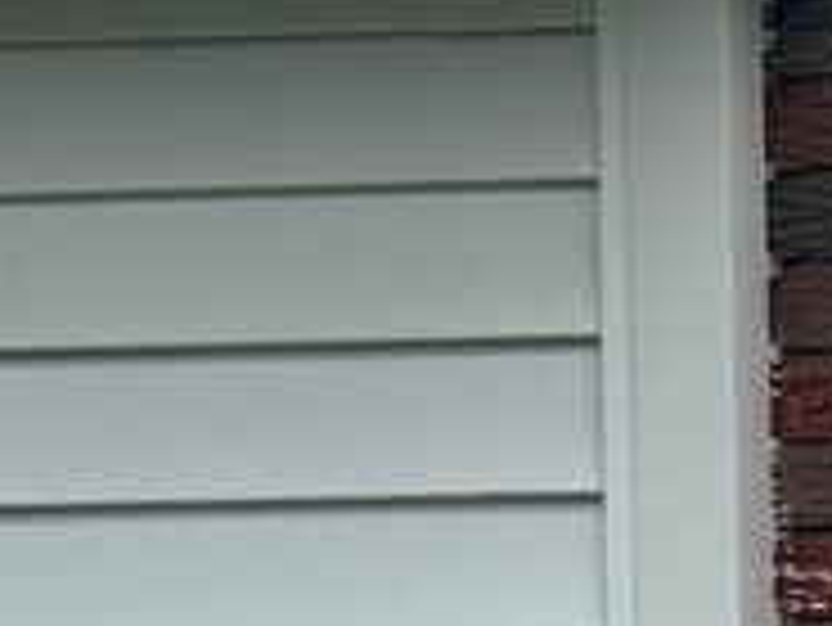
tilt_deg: +1.4
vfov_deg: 10.9
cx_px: 1794
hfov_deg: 12.5
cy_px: 793
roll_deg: +0.7
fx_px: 3199
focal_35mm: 133
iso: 80
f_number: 1.78
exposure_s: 1/5348
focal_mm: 6.76
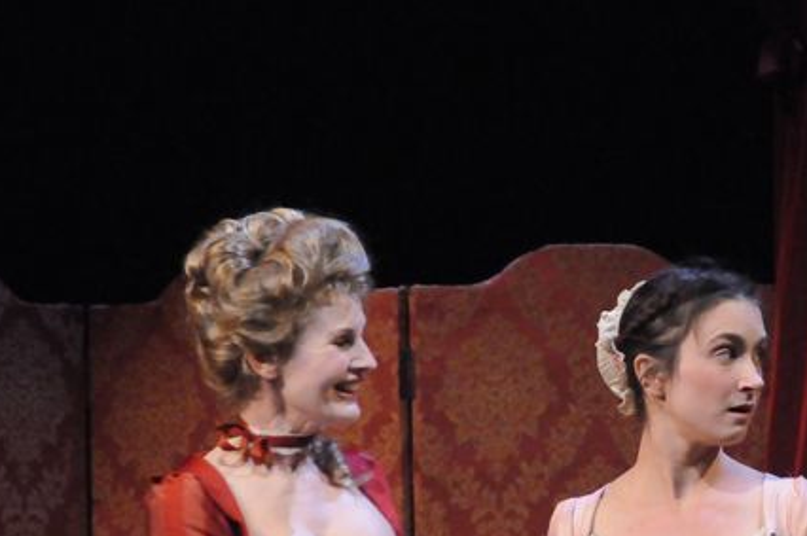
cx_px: 610
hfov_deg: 7.0
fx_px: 6626
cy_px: 469
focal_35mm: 296
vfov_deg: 4.6
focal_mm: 105
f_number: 5.6
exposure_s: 1/80
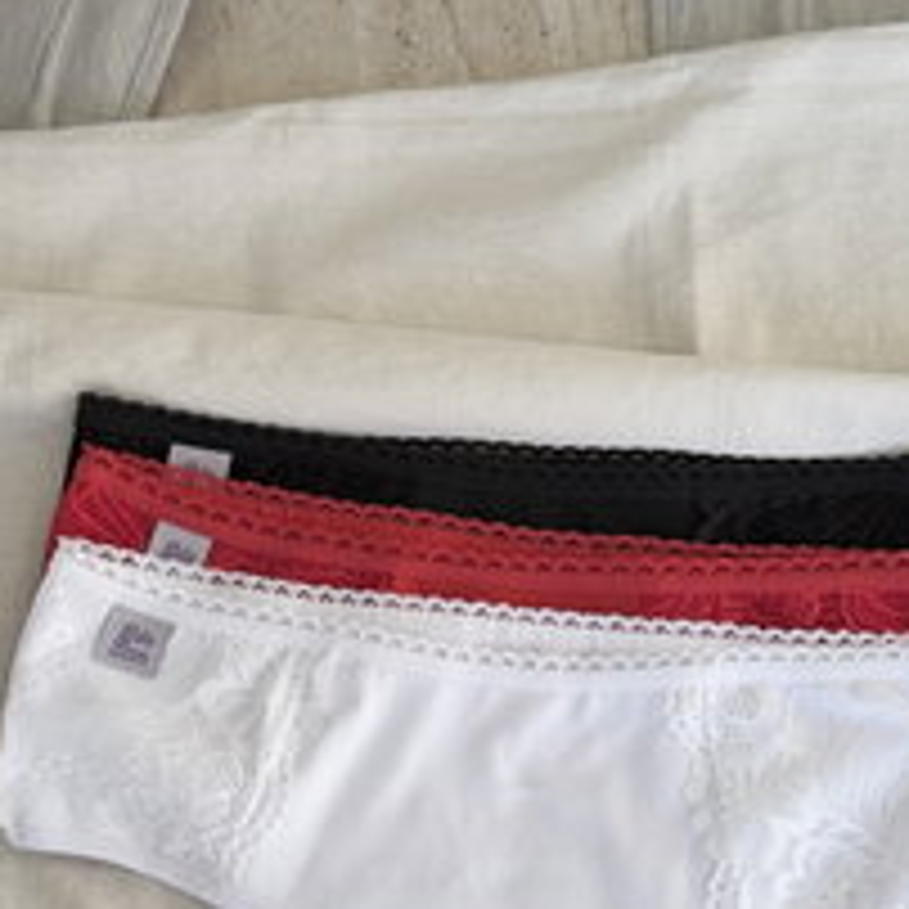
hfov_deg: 30.5
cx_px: 504
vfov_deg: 30.4
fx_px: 1664
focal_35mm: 56
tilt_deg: -80.3
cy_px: 583
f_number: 1.78
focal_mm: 6.76
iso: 80
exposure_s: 1/342
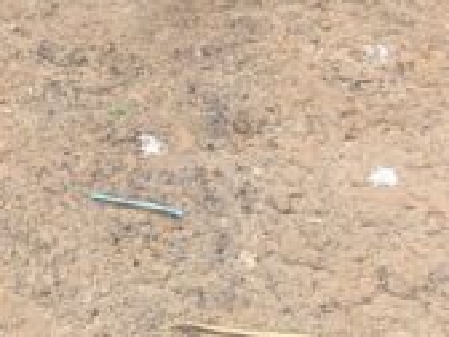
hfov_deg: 12.2
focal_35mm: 152
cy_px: -560
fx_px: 1972
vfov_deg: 8.6
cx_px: -278
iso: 44
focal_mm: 5.43
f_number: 1.89
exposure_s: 1/120
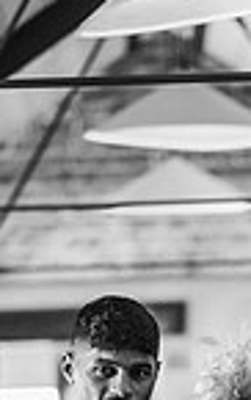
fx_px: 2925
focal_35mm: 268
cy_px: 607
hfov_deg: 4.9
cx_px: 294
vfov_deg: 7.7
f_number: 1.8
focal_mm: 85
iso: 1000
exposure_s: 1/200
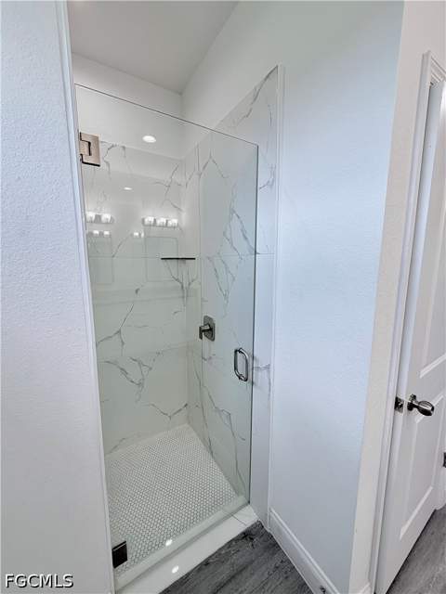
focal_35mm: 14
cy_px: 297
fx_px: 241
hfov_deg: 85.7
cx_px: 223
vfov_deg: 102.1
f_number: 2.2
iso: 160
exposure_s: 1/120
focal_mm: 2.22
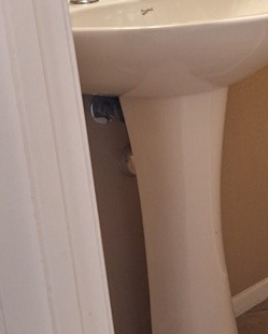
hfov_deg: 19.0
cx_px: 358
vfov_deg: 25.3
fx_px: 733
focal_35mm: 74
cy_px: 69
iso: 320
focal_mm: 5.54
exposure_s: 1/24
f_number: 1.8
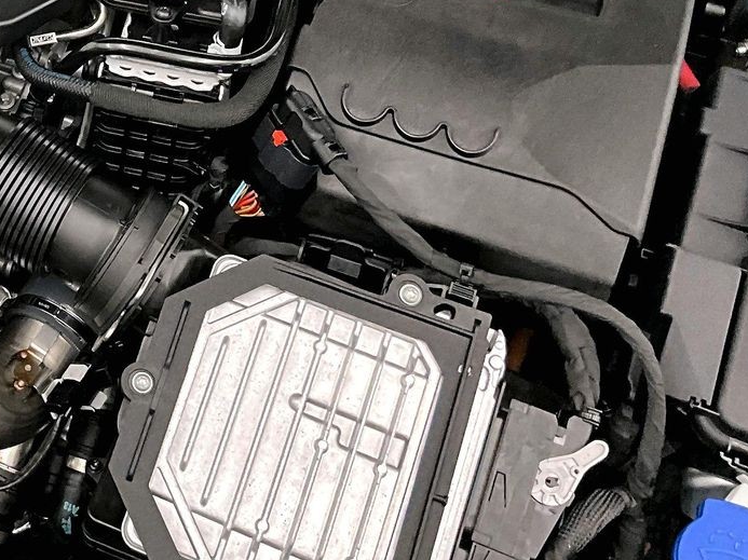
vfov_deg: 21.2
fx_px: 1447
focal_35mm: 67
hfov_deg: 27.0
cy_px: 0
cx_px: -42
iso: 200
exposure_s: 1/60
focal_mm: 3
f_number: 1.8
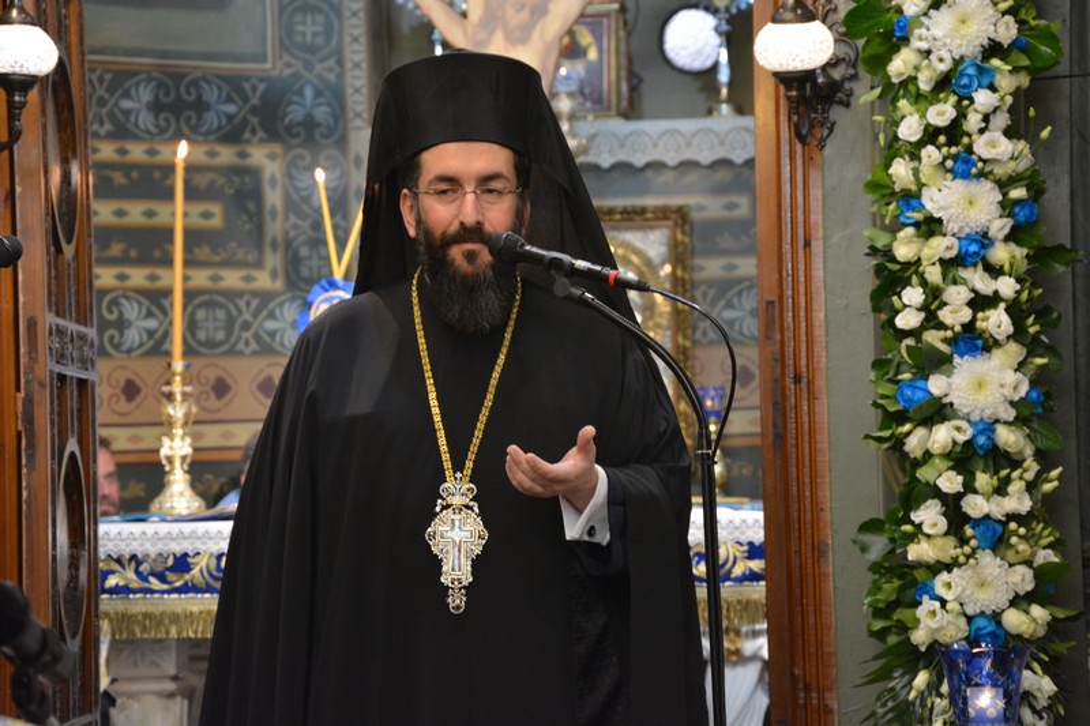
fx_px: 3859
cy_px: 363
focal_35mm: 128
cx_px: 545
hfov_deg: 16.1
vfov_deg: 10.7
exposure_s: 1/25
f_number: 6.3
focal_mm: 85
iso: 1600
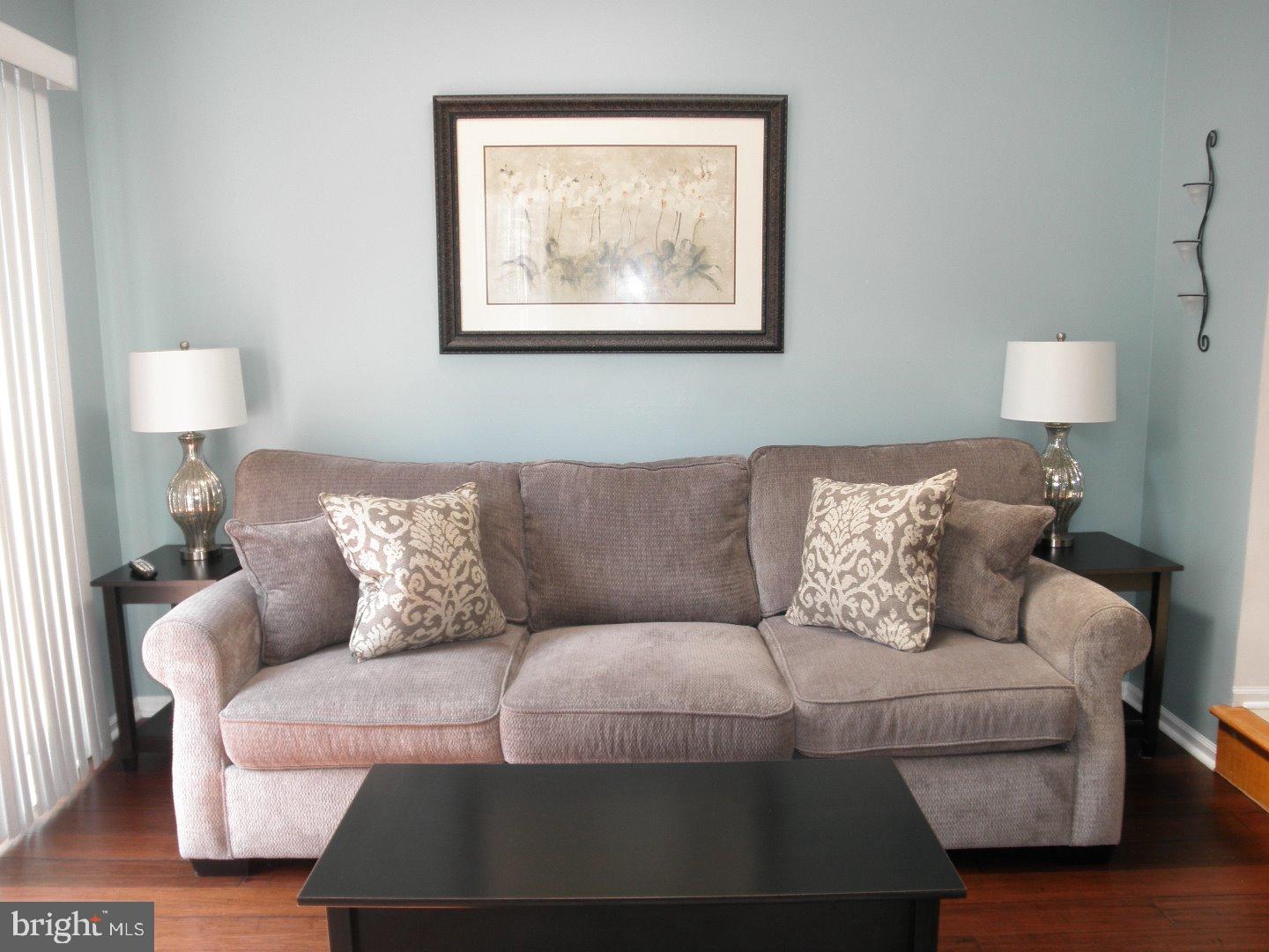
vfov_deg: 49.7
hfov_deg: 63.4
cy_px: 476
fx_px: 1026
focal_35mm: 28
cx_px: 634
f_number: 3
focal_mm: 5
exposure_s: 1/30
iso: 64
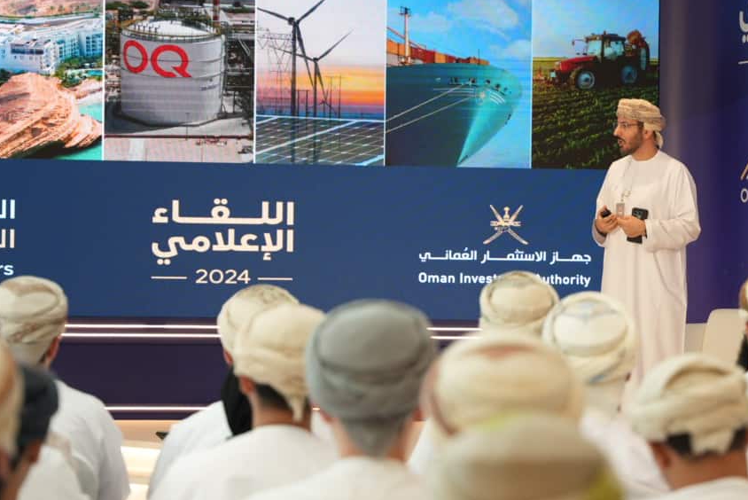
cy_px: 230
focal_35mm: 134
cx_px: 526
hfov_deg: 15.2
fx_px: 2786
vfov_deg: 10.3
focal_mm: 70
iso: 400
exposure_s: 1/100
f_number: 2.8
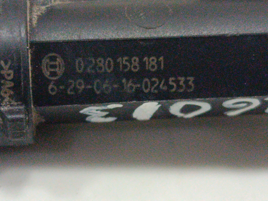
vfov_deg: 14.1
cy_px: 100
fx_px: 813
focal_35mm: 105
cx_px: 134
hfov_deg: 18.7
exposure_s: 1/50
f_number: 1.7
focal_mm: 5.24
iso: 1120
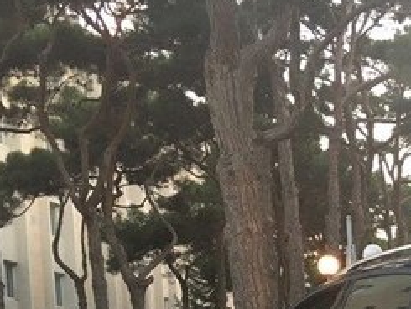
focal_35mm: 78
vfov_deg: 17.7
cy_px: 407
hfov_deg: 23.3
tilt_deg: -1.4
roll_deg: +3.2
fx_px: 927
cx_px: 466
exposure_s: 1/33
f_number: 2.2
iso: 200
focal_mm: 4.15
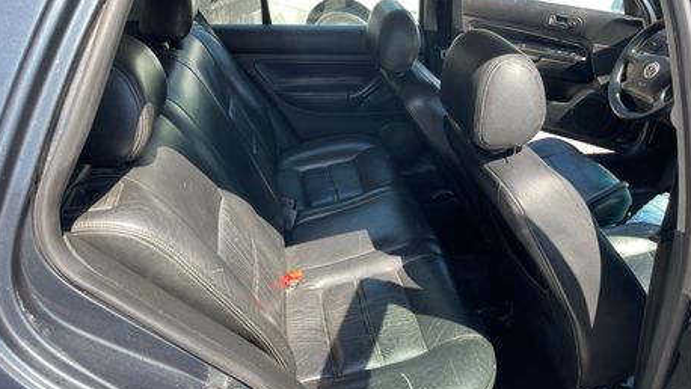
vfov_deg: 41.5
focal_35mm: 28
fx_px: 513
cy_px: 205
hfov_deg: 67.9
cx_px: 350
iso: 32
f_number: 1.6
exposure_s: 1/299
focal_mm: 5.1
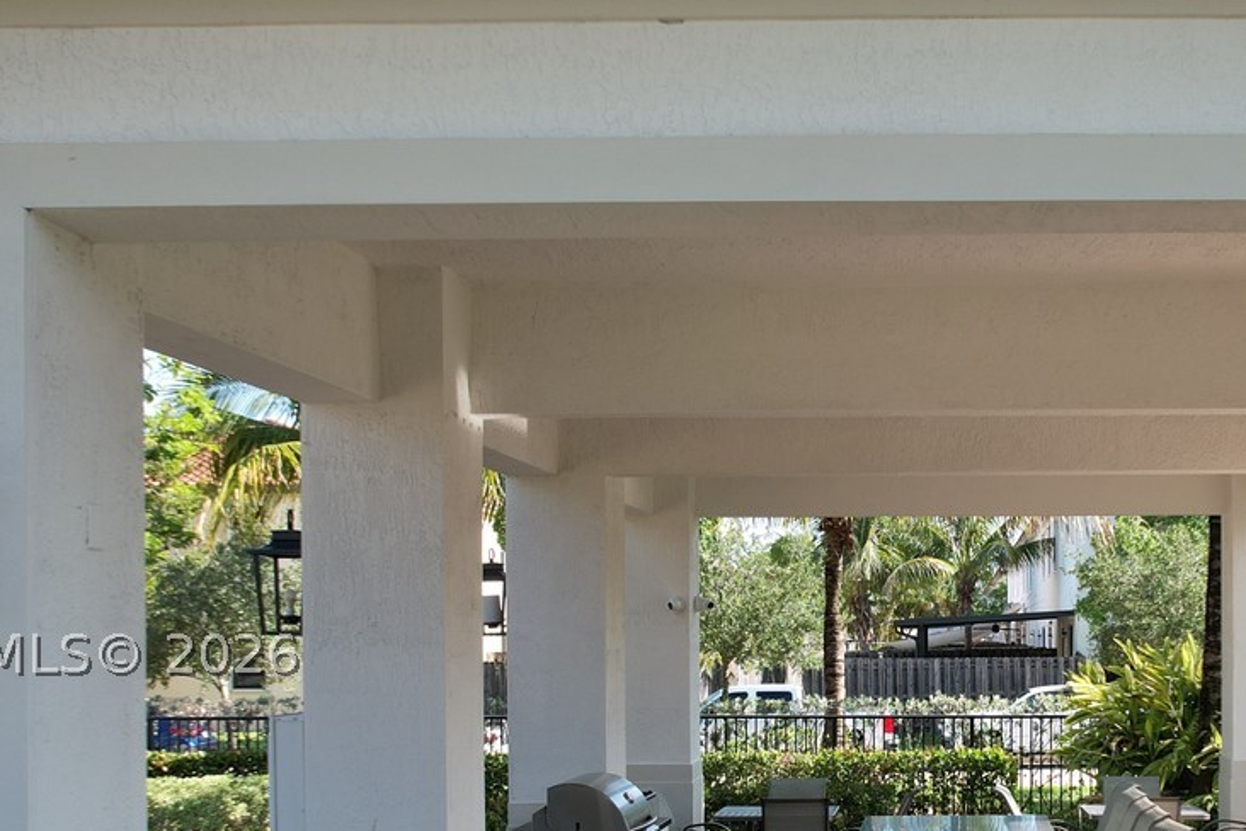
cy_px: 651
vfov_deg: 26.1
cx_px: 968
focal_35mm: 51
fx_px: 1765
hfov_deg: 37.7
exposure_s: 1/500
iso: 100
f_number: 2.8
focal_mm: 8.38
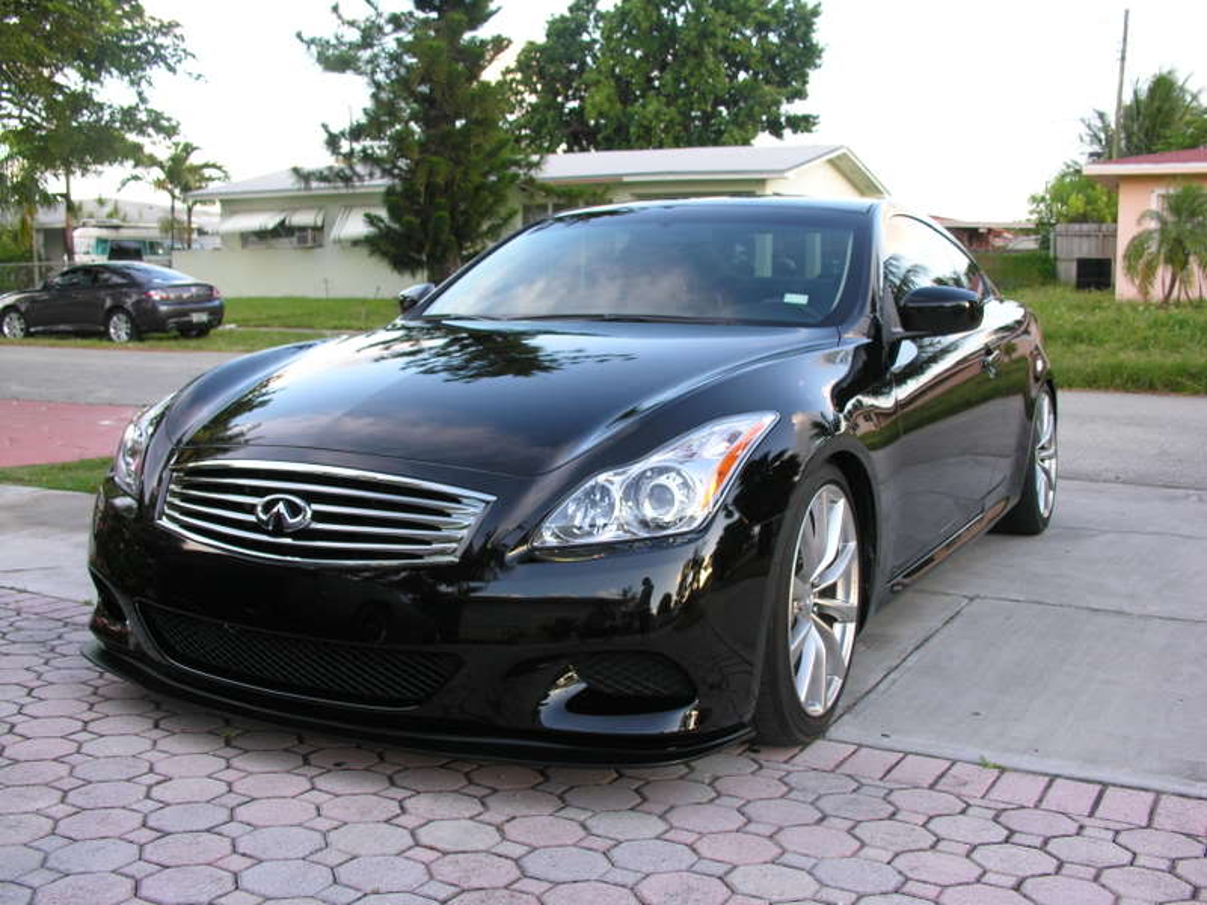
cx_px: 604
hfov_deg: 50.1
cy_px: 452
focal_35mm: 37
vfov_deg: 38.7
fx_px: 1290
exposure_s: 1/50
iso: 50
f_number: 2.8
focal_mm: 9.5
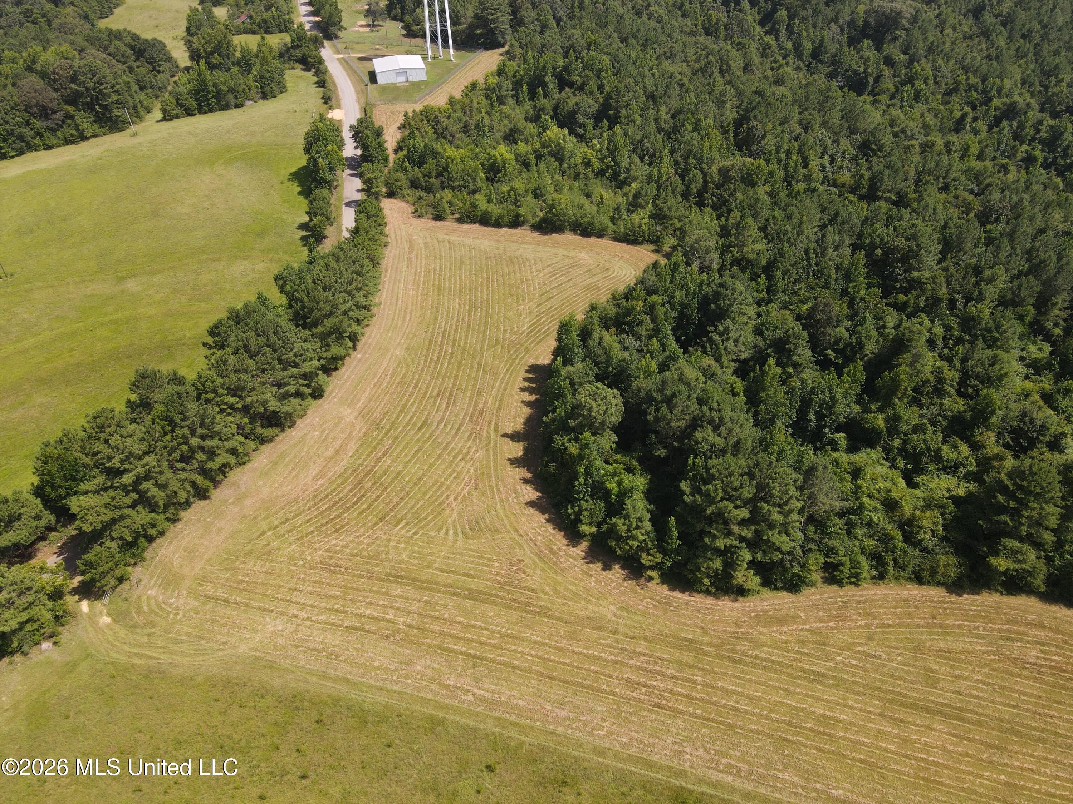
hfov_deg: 71.6
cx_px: 536
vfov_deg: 56.8
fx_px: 744
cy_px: 402
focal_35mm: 24
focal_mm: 4.5
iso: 100
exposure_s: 1/400
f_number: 2.8
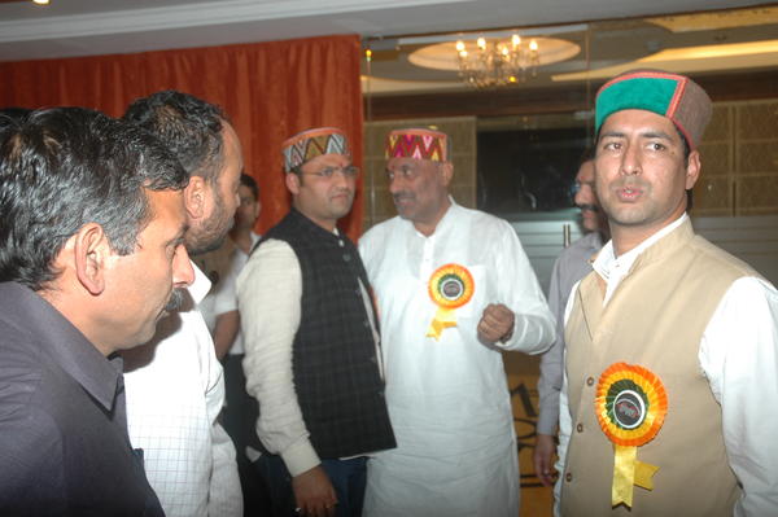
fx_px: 810
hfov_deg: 51.3
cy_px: 258
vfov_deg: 35.4
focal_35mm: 38
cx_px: 389
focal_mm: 25
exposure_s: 1/60
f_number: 4.5
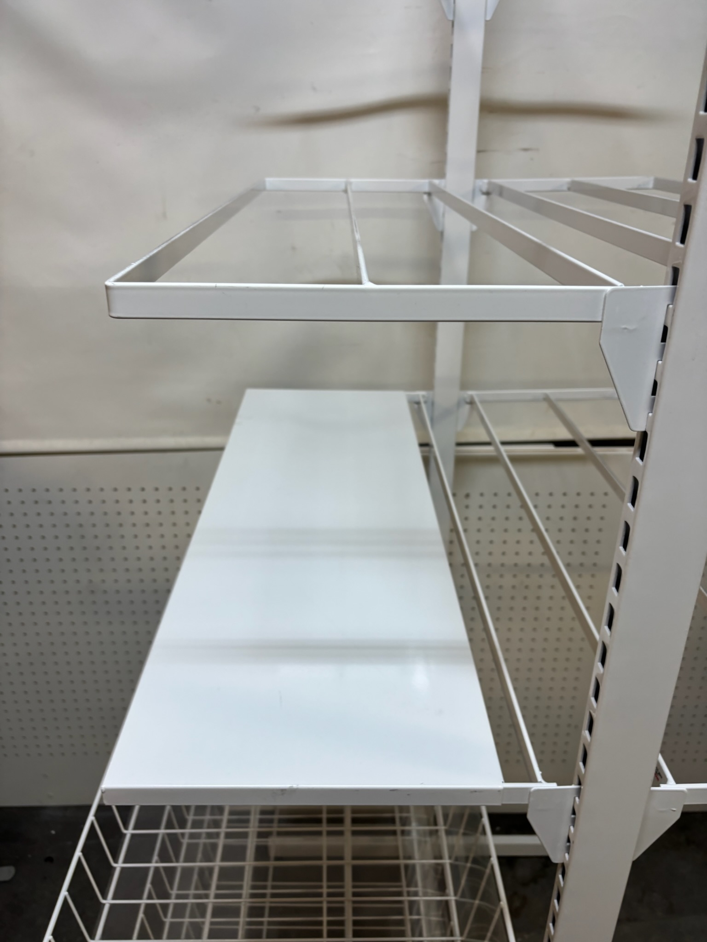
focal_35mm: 26
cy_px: 471
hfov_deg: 53.1
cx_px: 354
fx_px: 708
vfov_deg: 67.3
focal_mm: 5.96
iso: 80
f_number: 1.6
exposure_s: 1/100
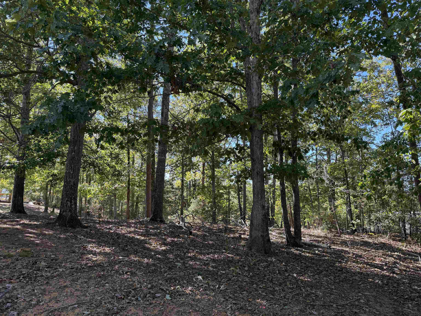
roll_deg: +0.2
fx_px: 292
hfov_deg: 71.6
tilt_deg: +8.0
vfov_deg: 56.8
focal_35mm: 24
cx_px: 210
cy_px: 158
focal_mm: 6.76
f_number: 1.78
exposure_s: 1/376
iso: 100
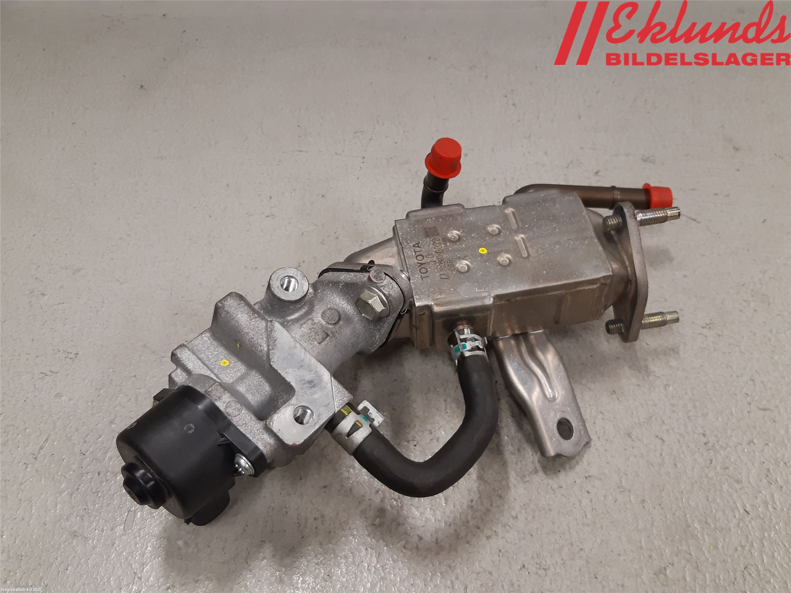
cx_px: 396
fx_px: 594
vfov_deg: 53.1
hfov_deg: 67.3
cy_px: 296
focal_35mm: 26
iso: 100
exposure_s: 1/50
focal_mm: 3.93
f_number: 1.7
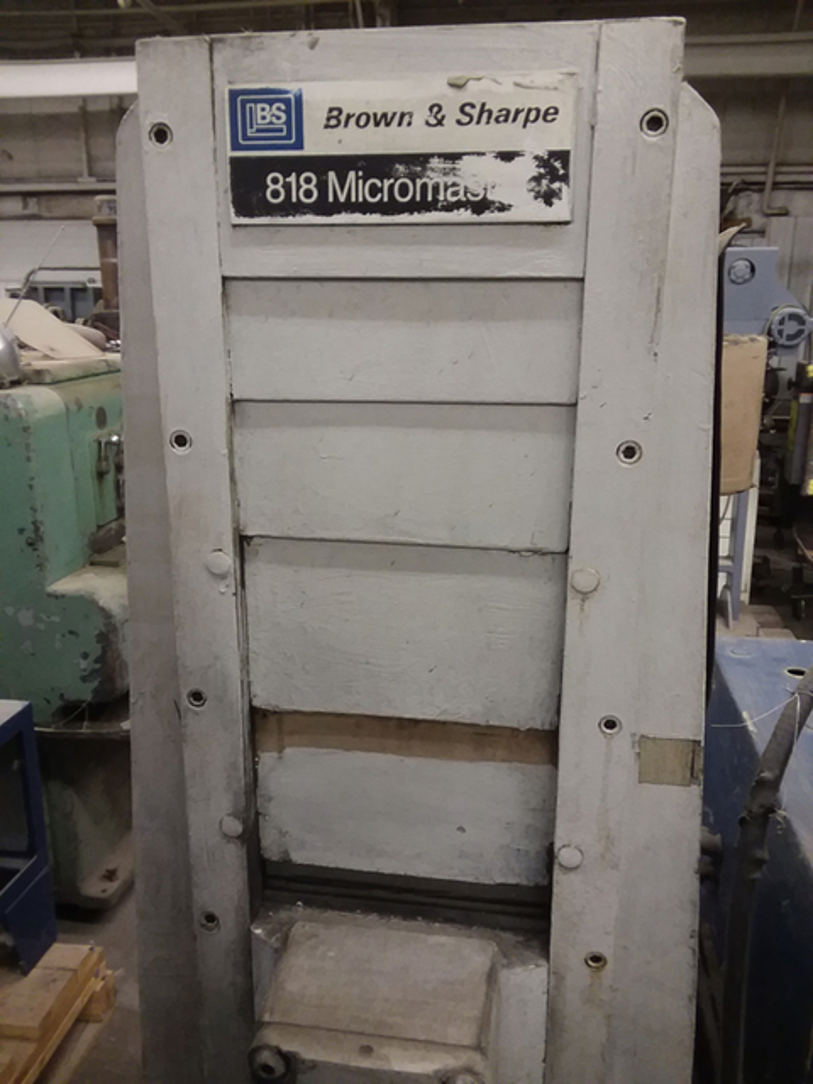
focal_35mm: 29
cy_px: 542
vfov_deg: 61.7
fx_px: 908
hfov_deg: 48.2
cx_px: 406
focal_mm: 2.47
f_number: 1.9
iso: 160
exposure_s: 1/30
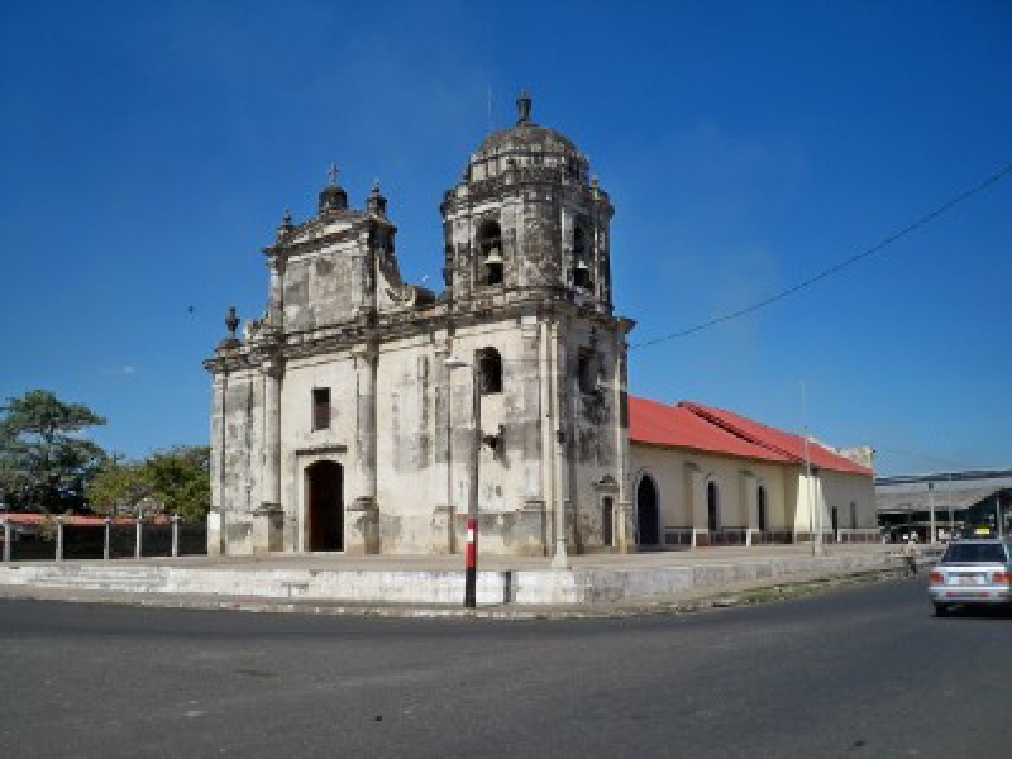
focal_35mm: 35
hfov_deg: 52.6
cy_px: 380
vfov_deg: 40.7
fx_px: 1023
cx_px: 506
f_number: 4.7
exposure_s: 1/500
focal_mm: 6.3
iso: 64
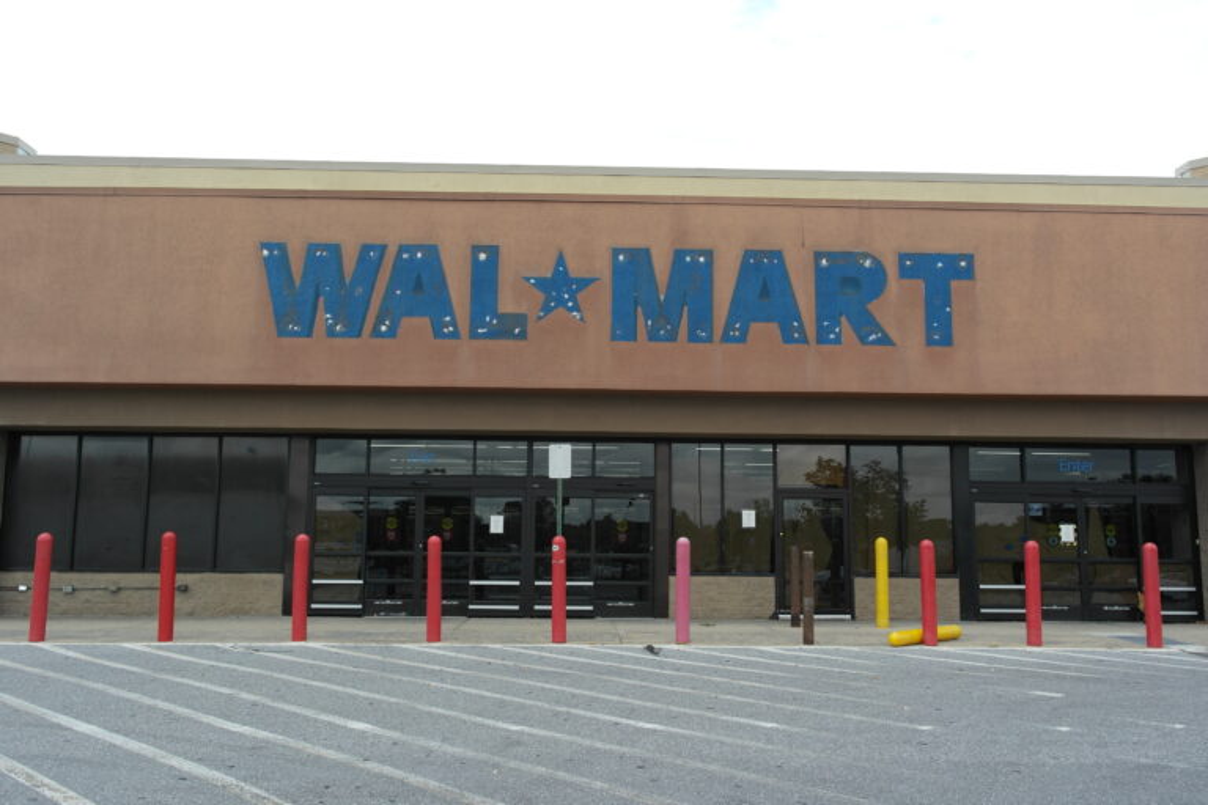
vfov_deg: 43.6
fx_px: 1007
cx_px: 604
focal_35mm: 30
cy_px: 402
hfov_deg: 61.9
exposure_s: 1/250
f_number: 6.3
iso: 100
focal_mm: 20
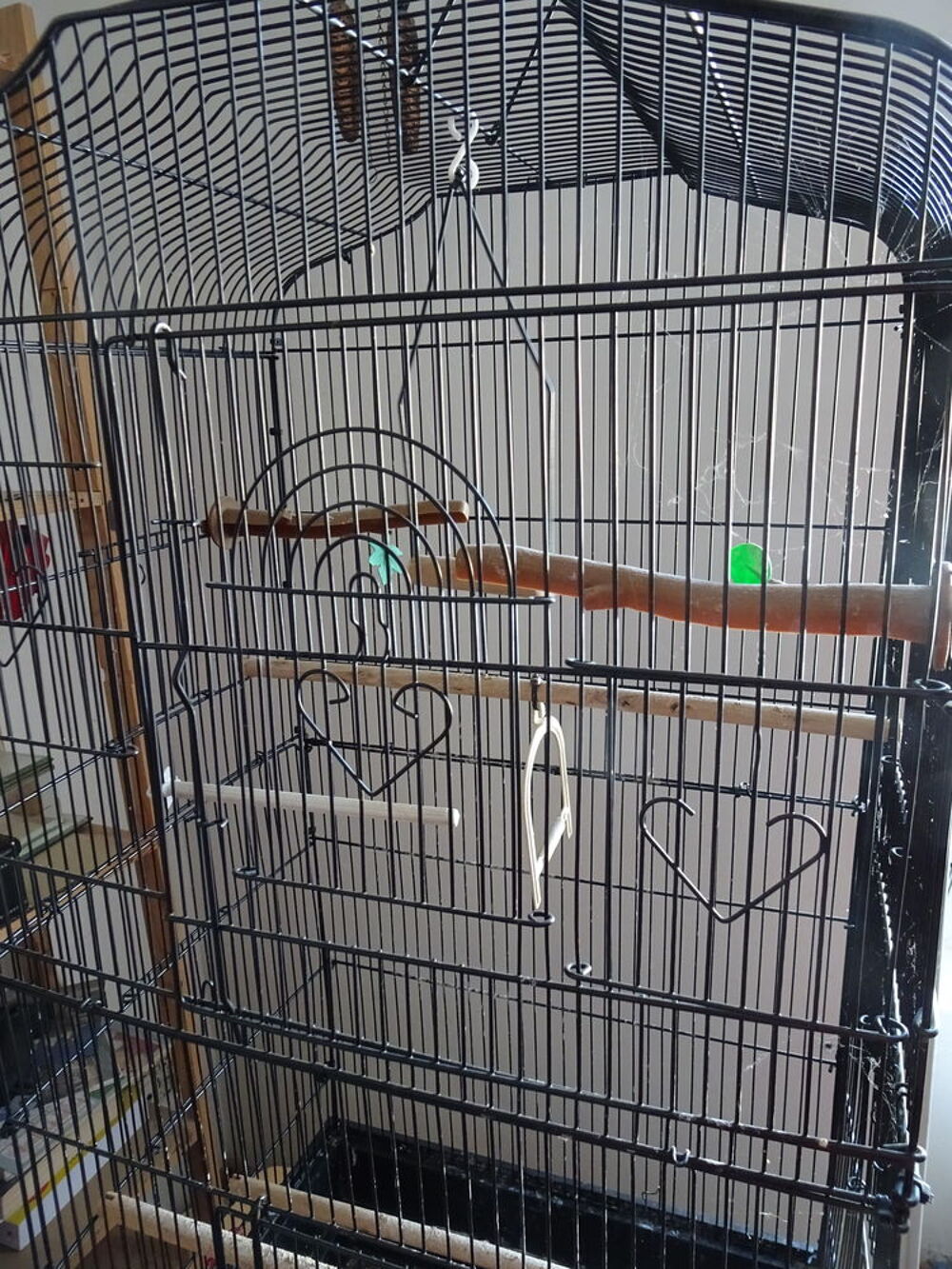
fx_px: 880
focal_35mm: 24
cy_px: 634
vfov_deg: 71.6
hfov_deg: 56.8
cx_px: 476
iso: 500
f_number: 3.5
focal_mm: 4.1
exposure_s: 1/30
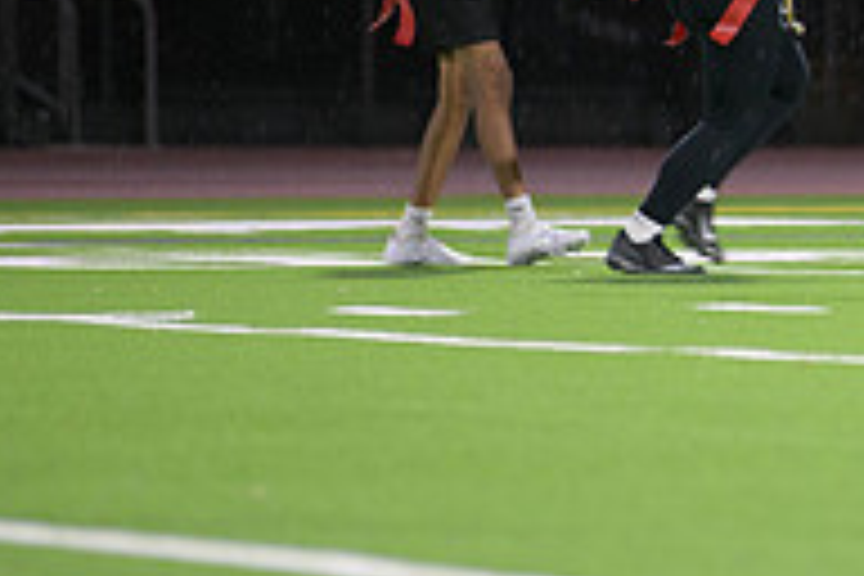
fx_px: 14471
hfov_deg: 3.4
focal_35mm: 603
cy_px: 7
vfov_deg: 2.3
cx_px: 1030
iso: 1600
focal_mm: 200
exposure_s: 1/200
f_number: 2.8
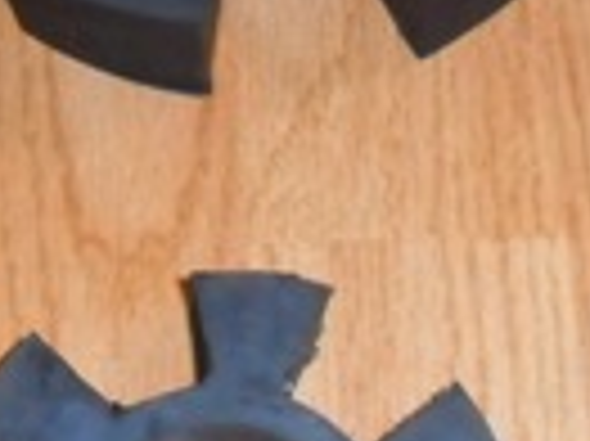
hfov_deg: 13.9
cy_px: -144
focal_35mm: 142
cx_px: 245
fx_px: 2418
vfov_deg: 10.2
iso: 400
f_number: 3.5
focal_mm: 4.9
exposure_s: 1/45
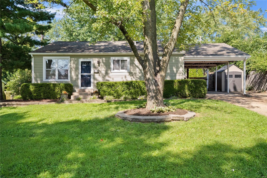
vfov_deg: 46.4
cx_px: 134
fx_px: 208
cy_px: 89
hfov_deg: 65.5
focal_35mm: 28
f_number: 7.1
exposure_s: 1/320
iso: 400
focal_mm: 14
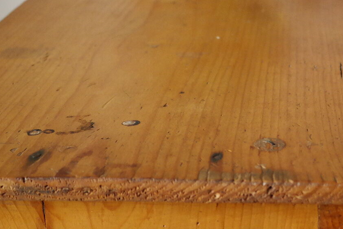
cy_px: 109
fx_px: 839
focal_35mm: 88
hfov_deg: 22.8
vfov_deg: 15.5
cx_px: 267
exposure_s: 1/30
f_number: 6.3
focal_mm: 28
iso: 1600
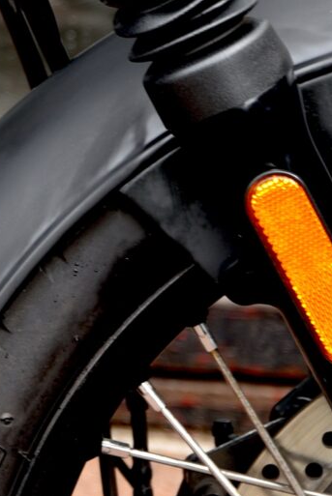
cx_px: -442
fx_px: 4818
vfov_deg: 5.9
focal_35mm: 349
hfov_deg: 3.9
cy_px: -47
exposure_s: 1/60
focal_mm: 70
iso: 100
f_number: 4
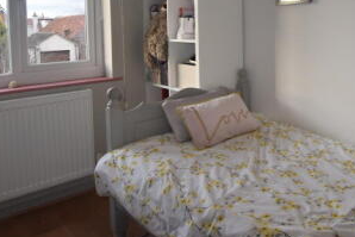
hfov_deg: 54.6
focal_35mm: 33
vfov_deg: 38.1
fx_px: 326
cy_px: 38
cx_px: 265
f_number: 5.6
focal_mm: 10
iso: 360
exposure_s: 1/125
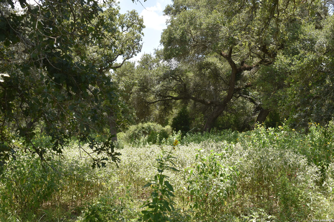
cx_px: 167
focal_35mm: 52
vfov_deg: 25.8
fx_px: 487
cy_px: 111
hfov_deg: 37.9
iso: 200
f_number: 8
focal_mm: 35
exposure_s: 1/250
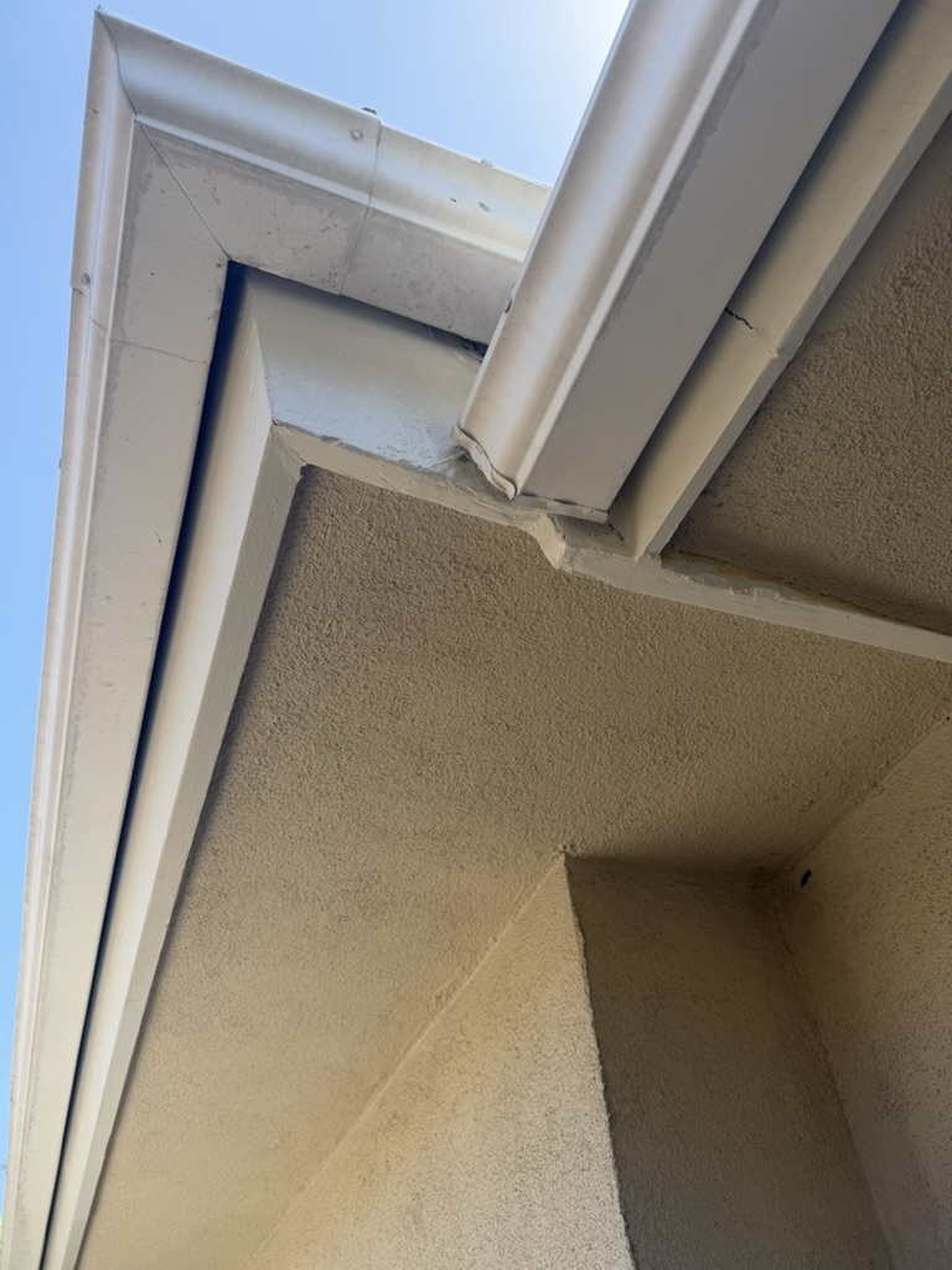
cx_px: 476
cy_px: 635
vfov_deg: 71.6
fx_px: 880
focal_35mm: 24
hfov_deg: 56.8
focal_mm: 6.76
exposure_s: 1/1493
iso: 80
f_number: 1.78
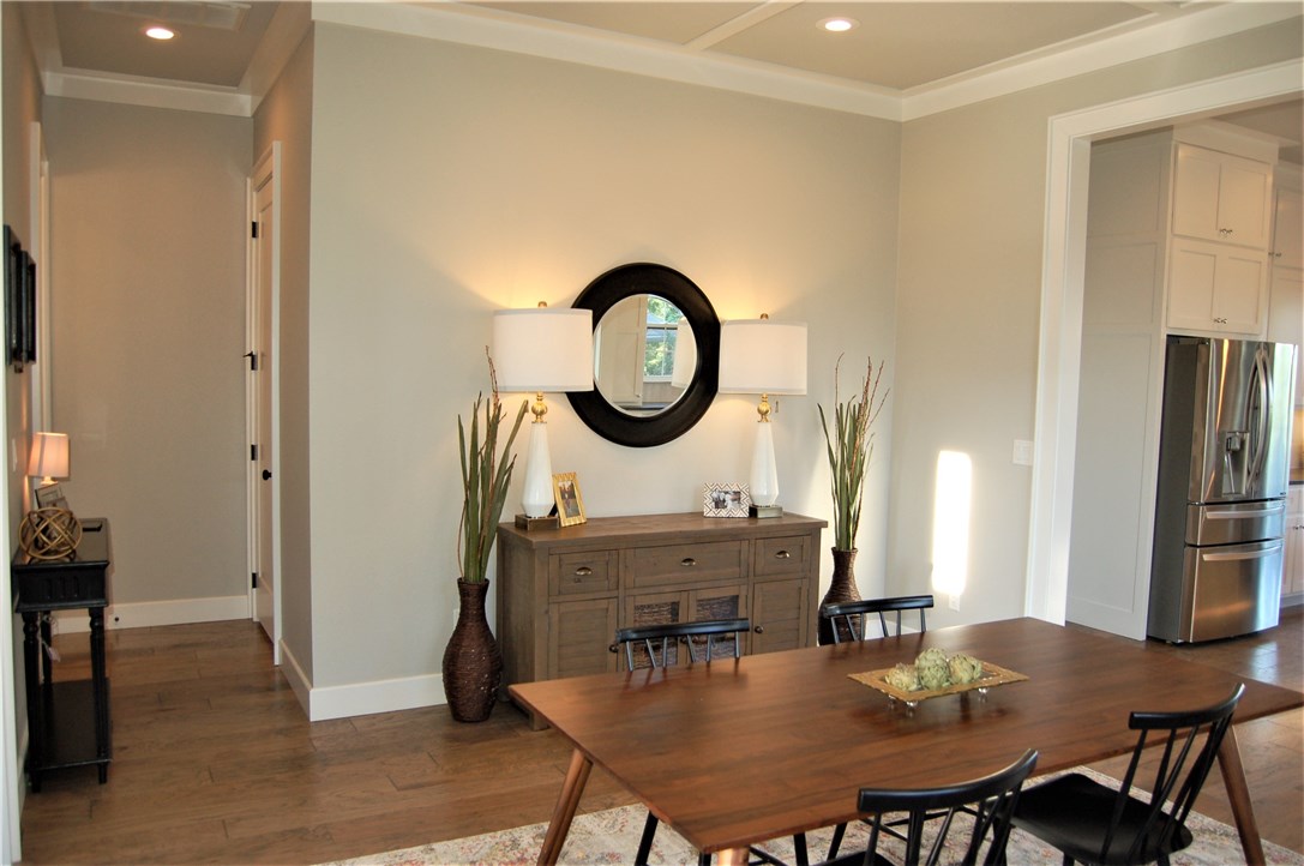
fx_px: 977
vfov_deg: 47.8
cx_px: 652
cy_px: 433
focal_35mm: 27
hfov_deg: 67.4
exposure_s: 1/100
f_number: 3.5
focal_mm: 18
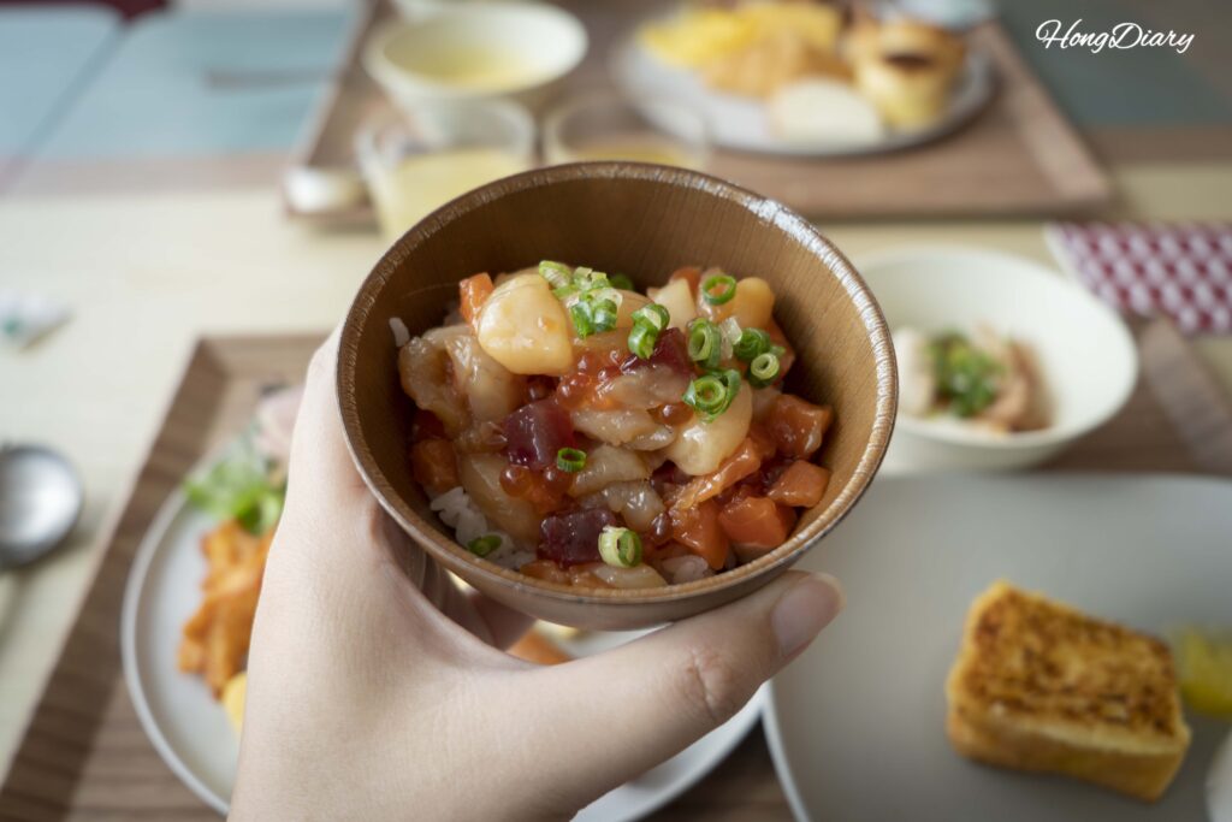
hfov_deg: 60.3
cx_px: 616
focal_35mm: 31
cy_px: 411
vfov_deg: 42.3
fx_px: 1061
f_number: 4.5
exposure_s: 1/60
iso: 125
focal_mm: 31
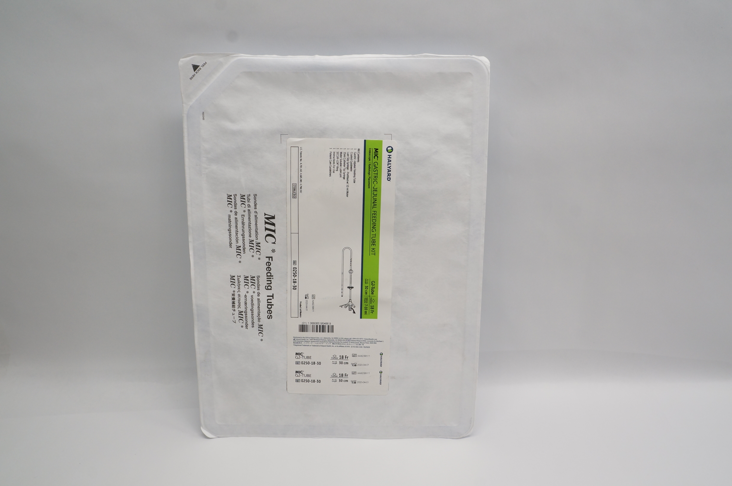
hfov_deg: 62.0
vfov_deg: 43.5
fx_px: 609
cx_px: 366
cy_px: 243
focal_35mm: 30
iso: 400
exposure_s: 1/50
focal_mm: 20
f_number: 10
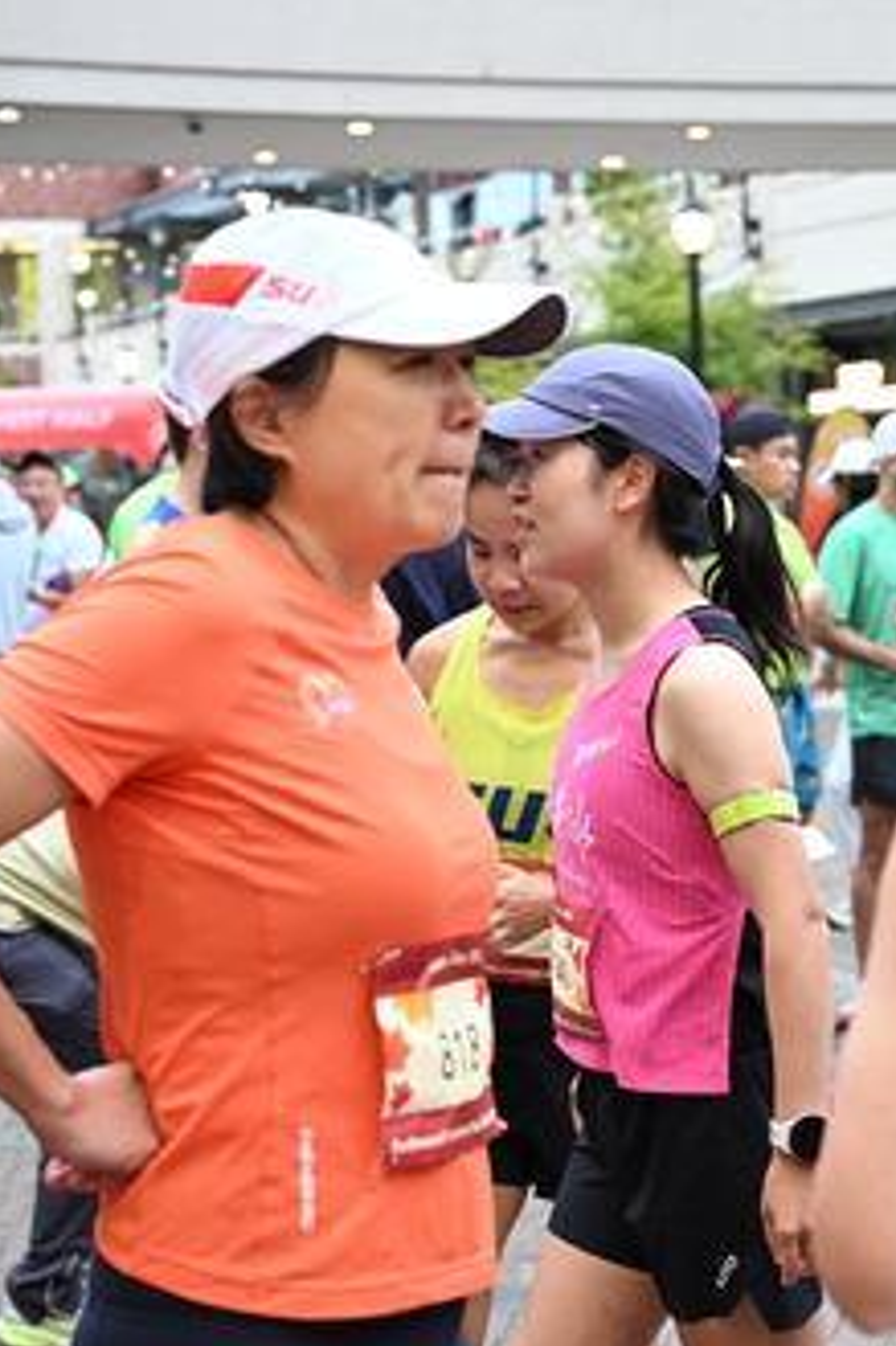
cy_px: 743
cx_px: 618
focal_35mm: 87
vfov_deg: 23.4
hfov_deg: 15.7
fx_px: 3251
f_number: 4
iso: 2000
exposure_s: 1/320
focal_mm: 52
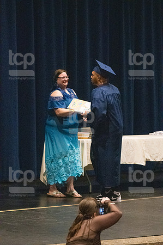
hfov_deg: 8.3
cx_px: 82
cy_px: 122
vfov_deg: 12.5
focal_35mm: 165
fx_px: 1123
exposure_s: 1/400
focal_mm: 110
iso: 10000
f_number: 3.2
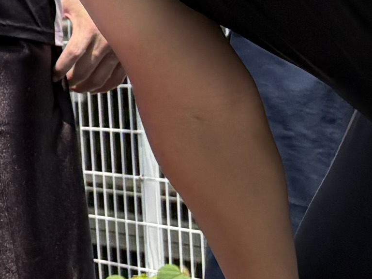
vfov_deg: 7.6
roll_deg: -1.0
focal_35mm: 193
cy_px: -130
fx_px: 2074
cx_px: -703
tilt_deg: +5.1
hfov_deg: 8.7
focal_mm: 5.96
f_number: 1.6
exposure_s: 1/2141
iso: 64
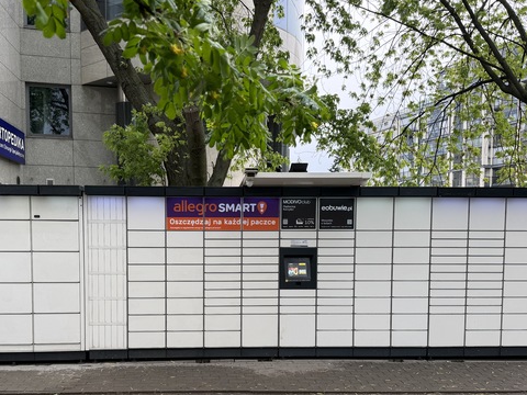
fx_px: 533
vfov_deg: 40.2
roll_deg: -0.4
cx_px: 225
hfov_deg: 52.4
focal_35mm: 35
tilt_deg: -4.3
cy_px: 264
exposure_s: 1/261
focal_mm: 6.76
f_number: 1.78
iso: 80
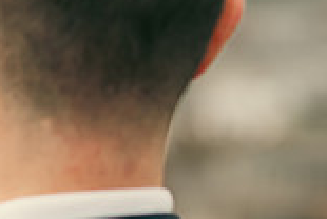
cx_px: -108
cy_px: 191
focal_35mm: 448
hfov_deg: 4.6
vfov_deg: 3.1
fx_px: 4077
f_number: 3.5
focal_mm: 120
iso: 160
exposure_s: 1/250
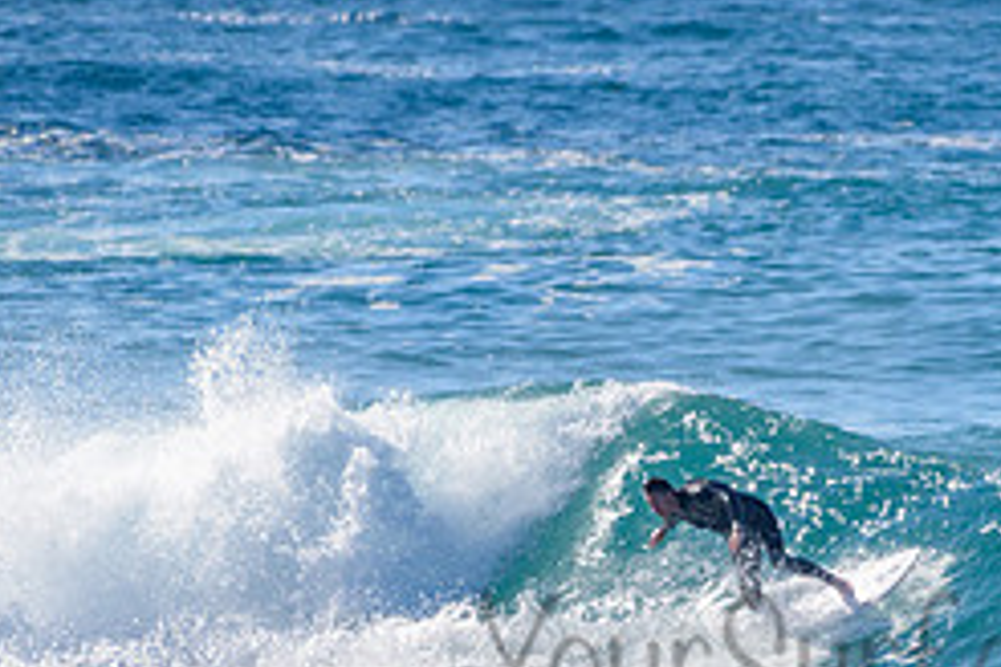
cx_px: 748
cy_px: 600
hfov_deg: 1.4
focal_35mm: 1448
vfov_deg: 0.9
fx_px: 40259
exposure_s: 1/4000
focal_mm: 500
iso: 250
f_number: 5.6
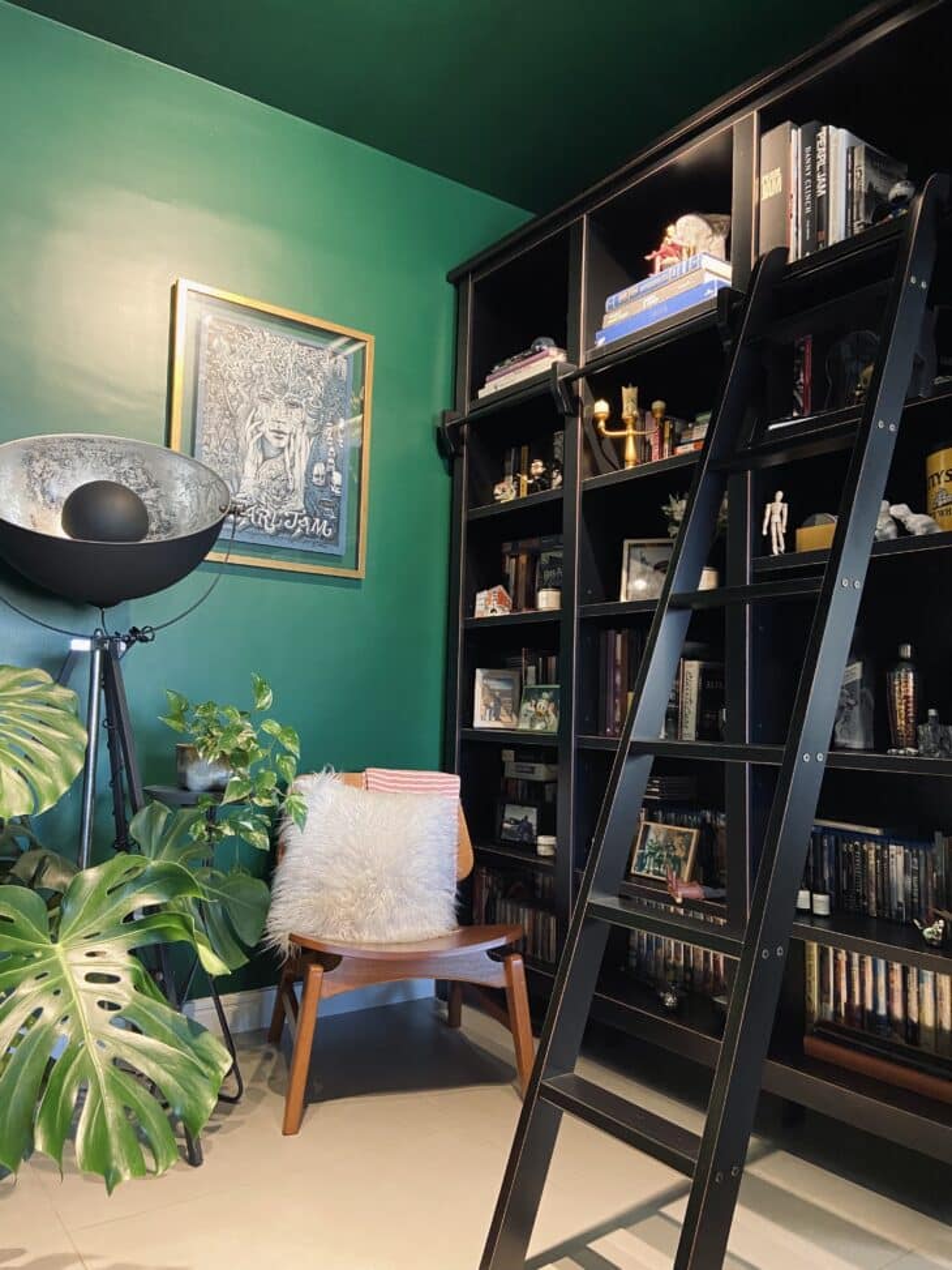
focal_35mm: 26
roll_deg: -2.2
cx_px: 476
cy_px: 635
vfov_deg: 67.3
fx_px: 953
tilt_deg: +5.7
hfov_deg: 53.1
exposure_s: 1/60
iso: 500
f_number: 1.8
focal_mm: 4.25
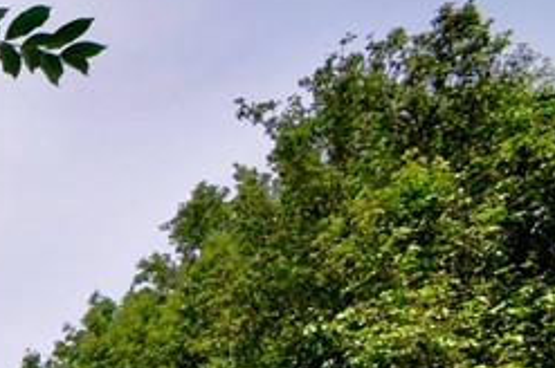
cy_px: 723
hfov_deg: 17.4
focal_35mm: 66
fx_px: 1016
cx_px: -643
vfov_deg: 16.2
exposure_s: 1/320
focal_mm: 10
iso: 200
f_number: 9
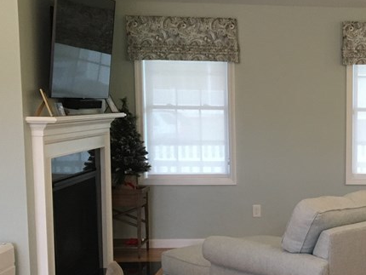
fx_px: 730
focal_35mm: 69
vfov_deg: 21.2
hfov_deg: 26.3
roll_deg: -0.2
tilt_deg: -5.4
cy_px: 186
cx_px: 388
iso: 125
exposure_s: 1/30
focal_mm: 4.15
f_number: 2.2
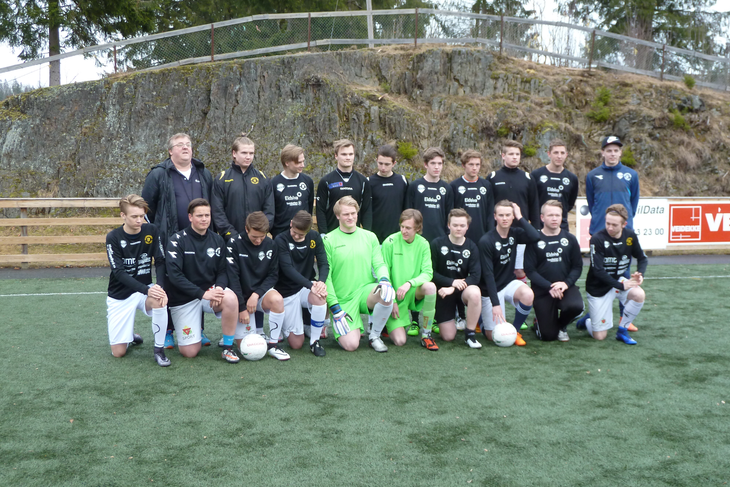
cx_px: 363
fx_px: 892
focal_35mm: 44
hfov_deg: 44.5
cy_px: 238
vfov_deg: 30.5
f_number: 3.7
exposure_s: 1/30
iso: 125
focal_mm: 6.9
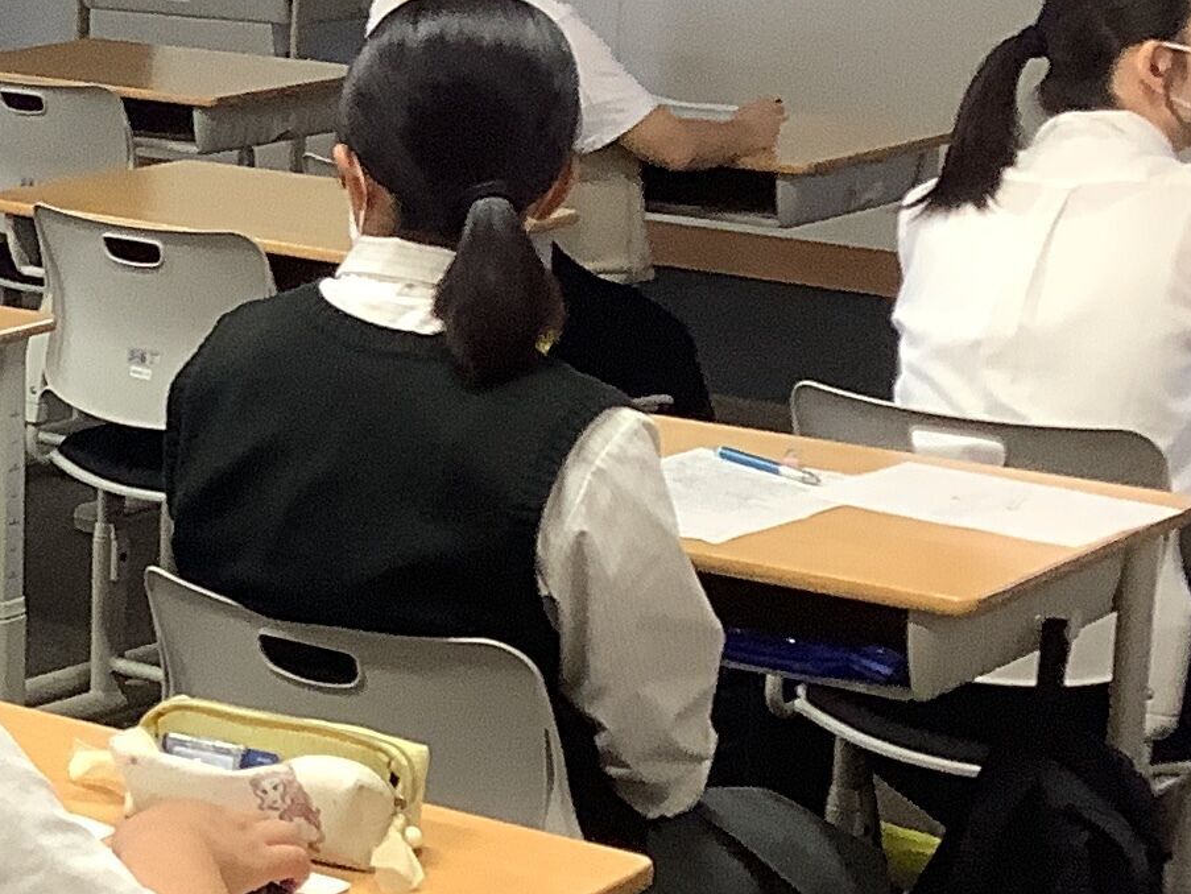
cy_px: 442
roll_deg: -1.1
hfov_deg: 16.9
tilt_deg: -12.0
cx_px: -211
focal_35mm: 112
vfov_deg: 13.2
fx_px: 3855
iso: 125
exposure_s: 1/50
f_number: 2.4
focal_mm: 3.3
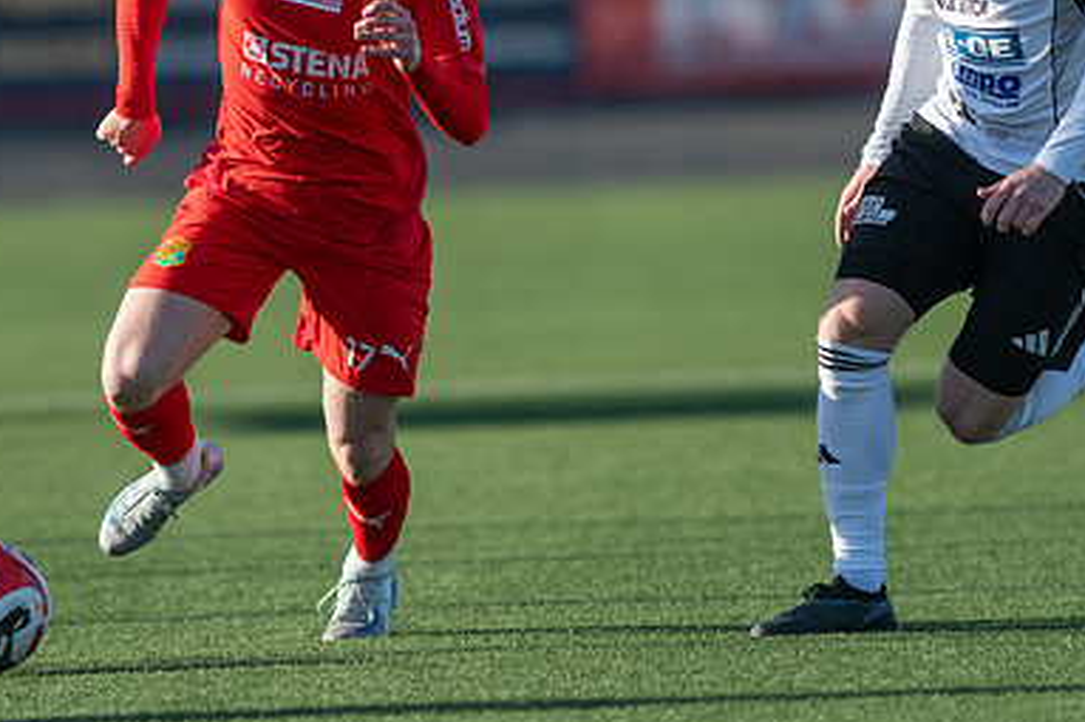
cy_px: 225
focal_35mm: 682
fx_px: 20545
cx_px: 371
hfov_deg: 3.0
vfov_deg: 2.0
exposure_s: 1/2000
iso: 200
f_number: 3.2
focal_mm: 300
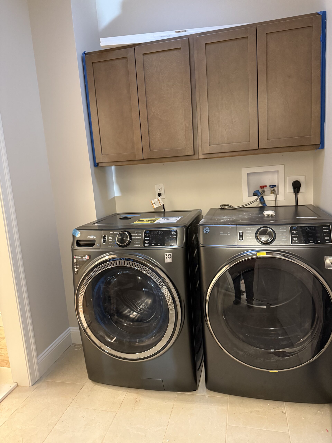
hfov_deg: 56.8
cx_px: 166
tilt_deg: -9.3
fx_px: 307
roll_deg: +3.8
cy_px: 222
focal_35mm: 24
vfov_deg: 71.6
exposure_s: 1/40
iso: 800
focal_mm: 6.76
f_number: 1.78
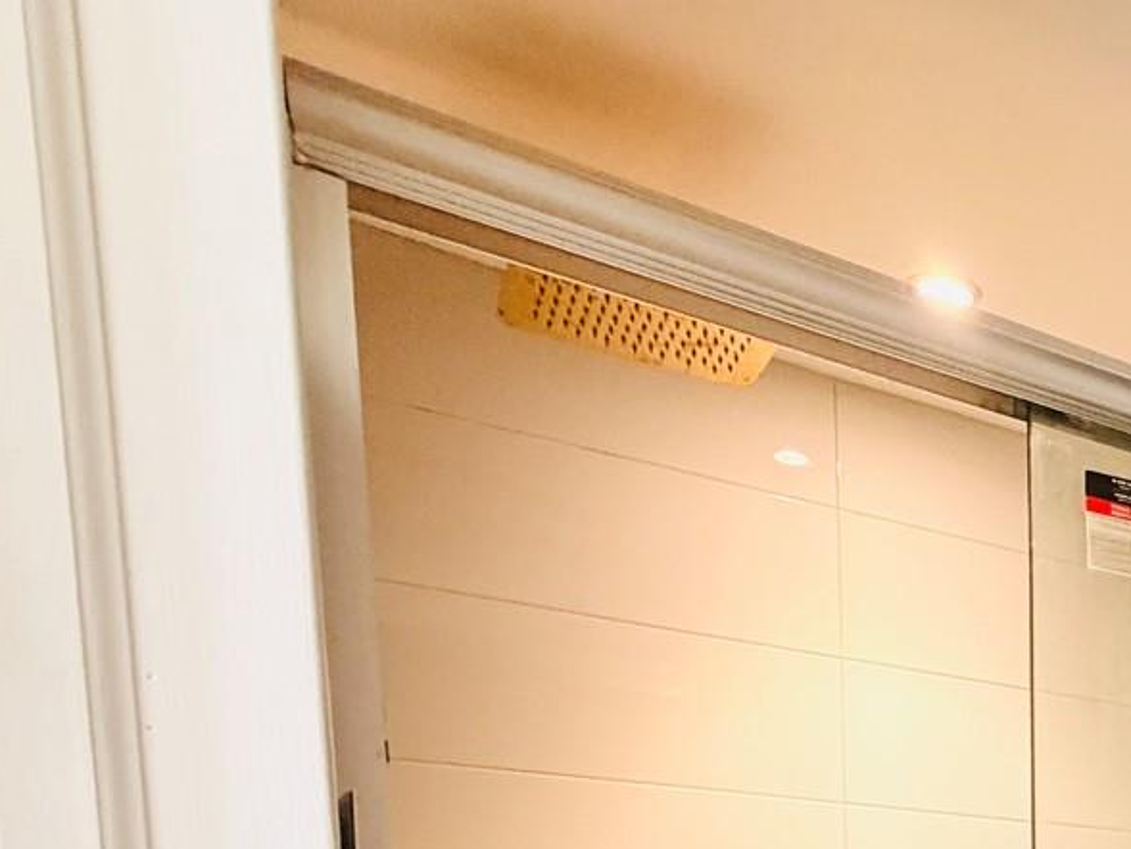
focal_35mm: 38
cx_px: 1265
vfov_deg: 29.7
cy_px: 1122
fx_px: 1242
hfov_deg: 39.4
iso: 400
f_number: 2.2
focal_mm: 2.22
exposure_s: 1/60
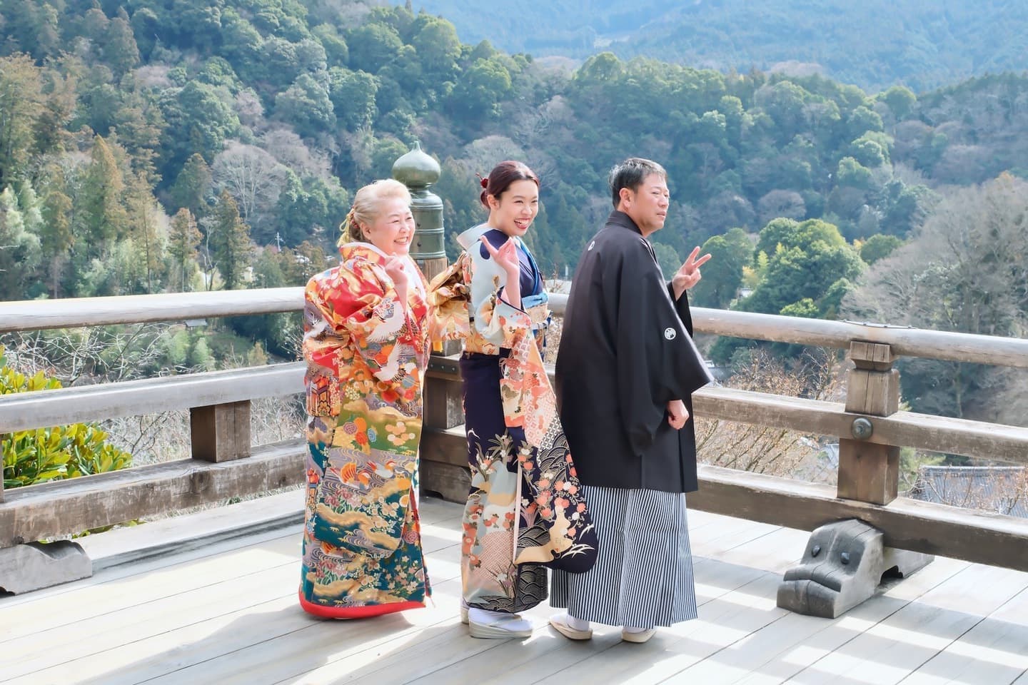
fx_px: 1228
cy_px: 342
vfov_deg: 31.2
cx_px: 514
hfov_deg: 45.4
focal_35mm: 43
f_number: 7.1
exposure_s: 1/250
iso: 800
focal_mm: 28.4
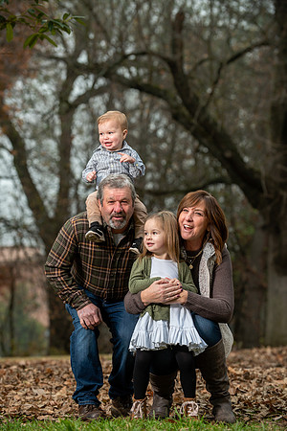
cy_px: 216
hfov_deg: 11.0
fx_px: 1495
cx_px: 144
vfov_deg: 16.4
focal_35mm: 125
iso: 200
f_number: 4
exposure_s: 1/125
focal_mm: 125
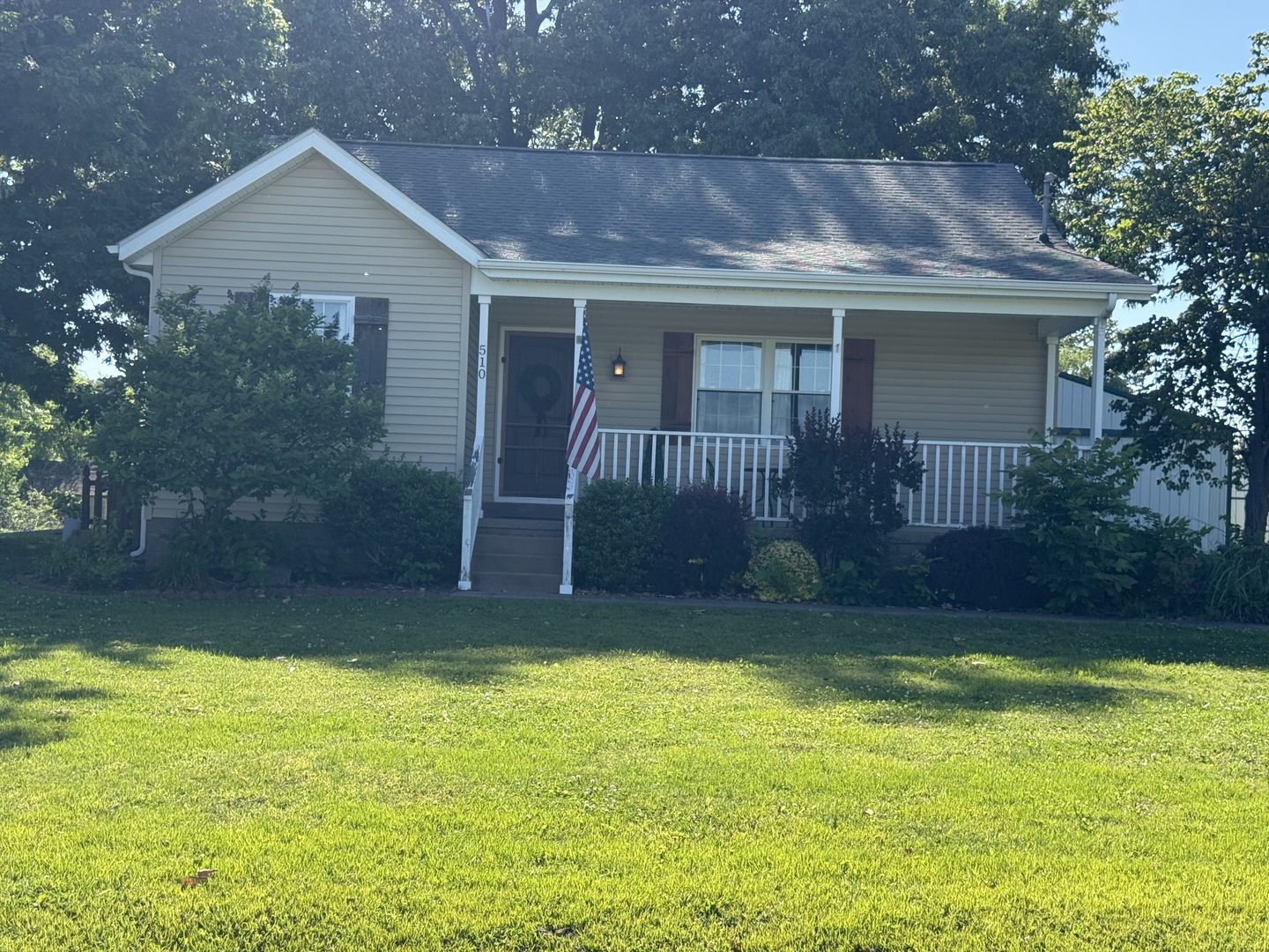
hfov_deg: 39.7
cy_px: 476
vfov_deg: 30.3
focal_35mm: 48
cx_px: 634
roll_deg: -1.4
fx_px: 1760
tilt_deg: +1.5
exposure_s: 1/2577
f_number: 1.78
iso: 100
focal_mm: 6.76
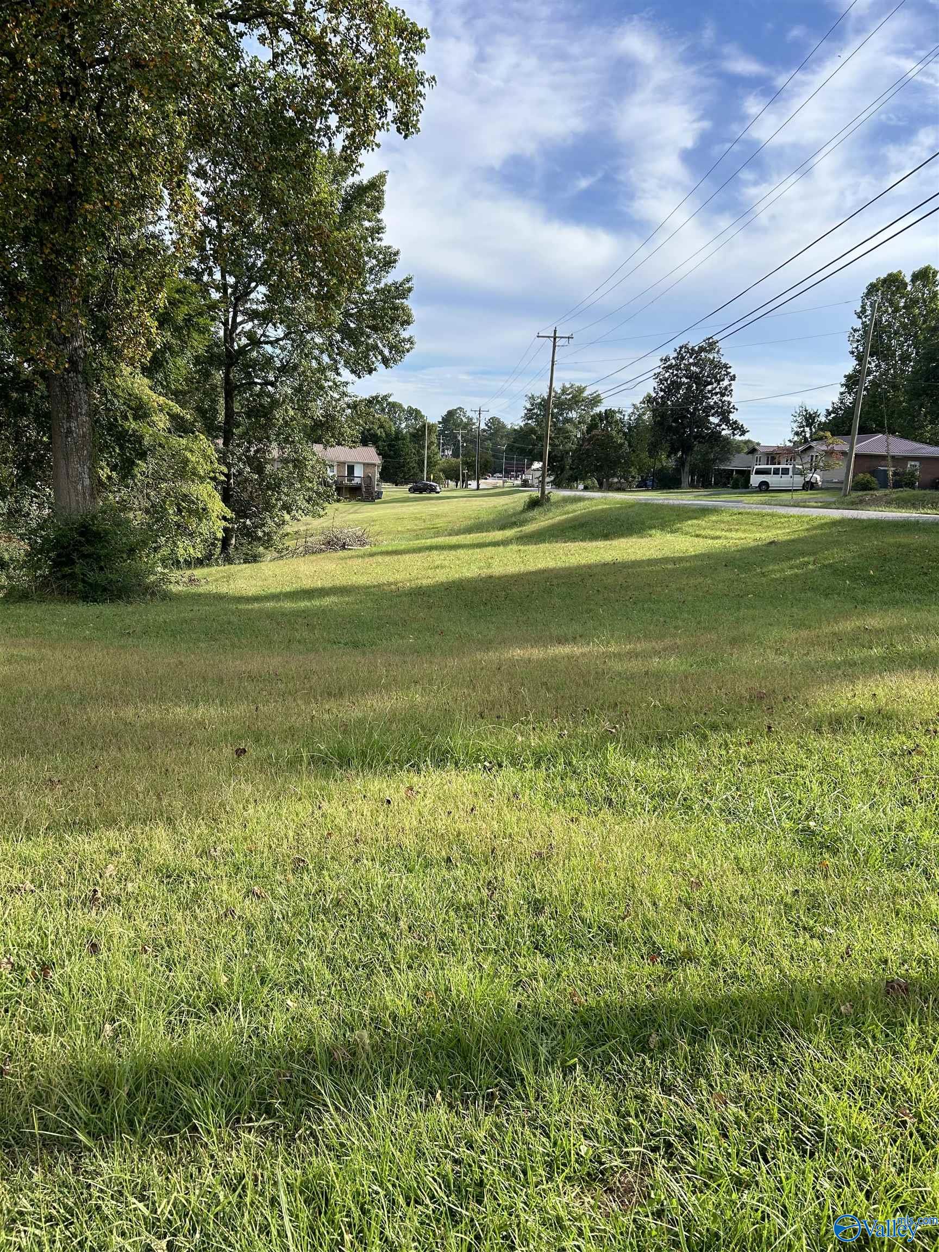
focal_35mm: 26
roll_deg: -1.3
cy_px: 626
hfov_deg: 53.1
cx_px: 470
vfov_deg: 67.3
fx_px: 940
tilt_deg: -9.6
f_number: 1.5
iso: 50
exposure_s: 1/2404
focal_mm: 5.7
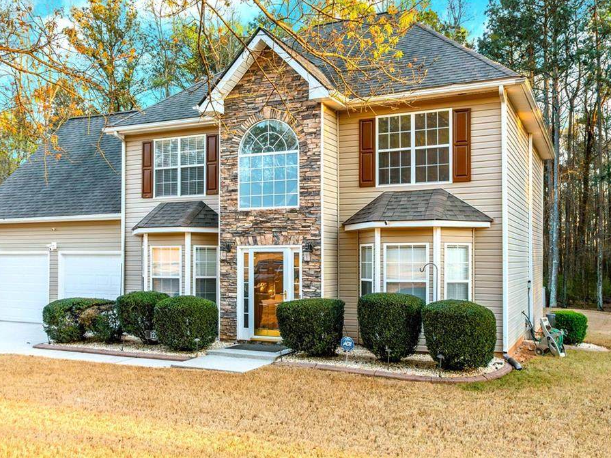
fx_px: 582
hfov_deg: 55.2
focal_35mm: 33
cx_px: 269
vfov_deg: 42.9
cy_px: 226
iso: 3200
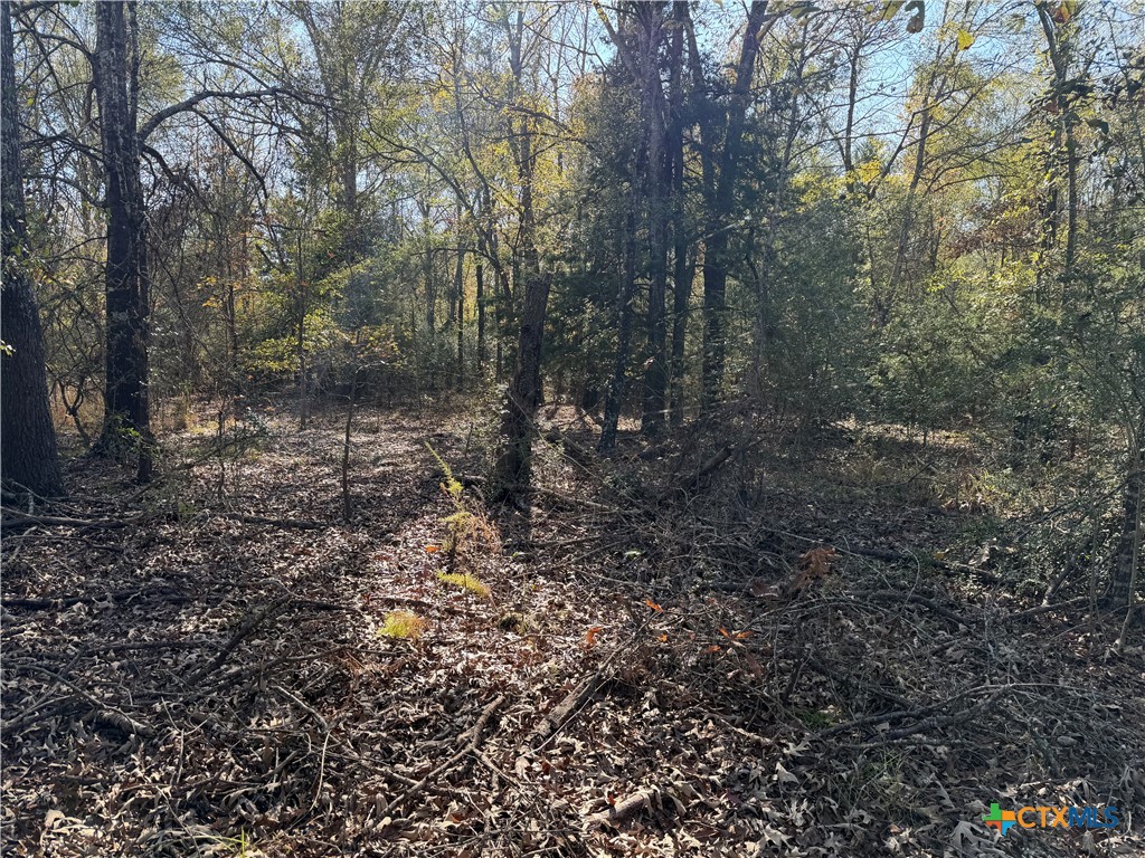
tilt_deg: -6.0
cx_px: 572
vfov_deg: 56.8
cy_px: 429
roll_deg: -2.4
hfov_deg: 71.6
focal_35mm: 24
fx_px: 794
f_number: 1.78
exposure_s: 1/671
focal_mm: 6.76
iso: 80
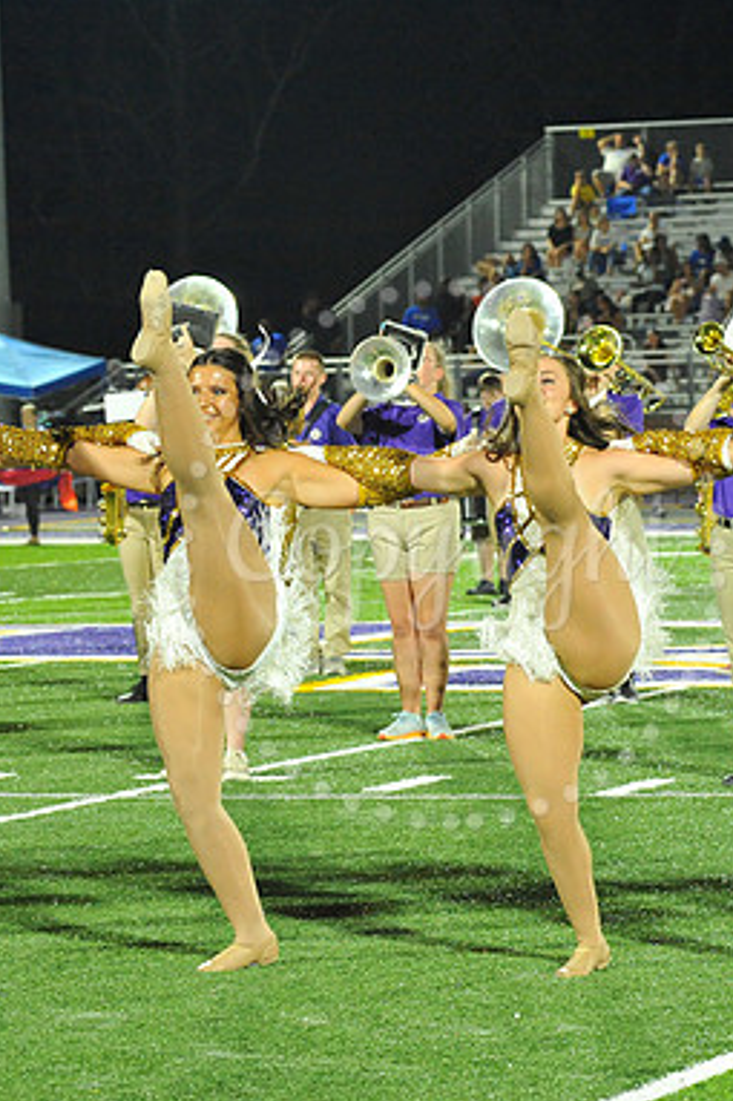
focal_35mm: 159
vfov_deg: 12.9
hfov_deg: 8.6
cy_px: 552
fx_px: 4860
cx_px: 451
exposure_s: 1/250
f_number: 5.6
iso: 5000
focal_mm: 105
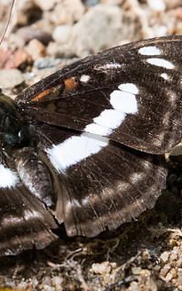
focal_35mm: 1886
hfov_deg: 0.7
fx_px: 14968
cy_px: 150
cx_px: 21
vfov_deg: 1.1
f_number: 10
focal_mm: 400
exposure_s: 1/400
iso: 1600
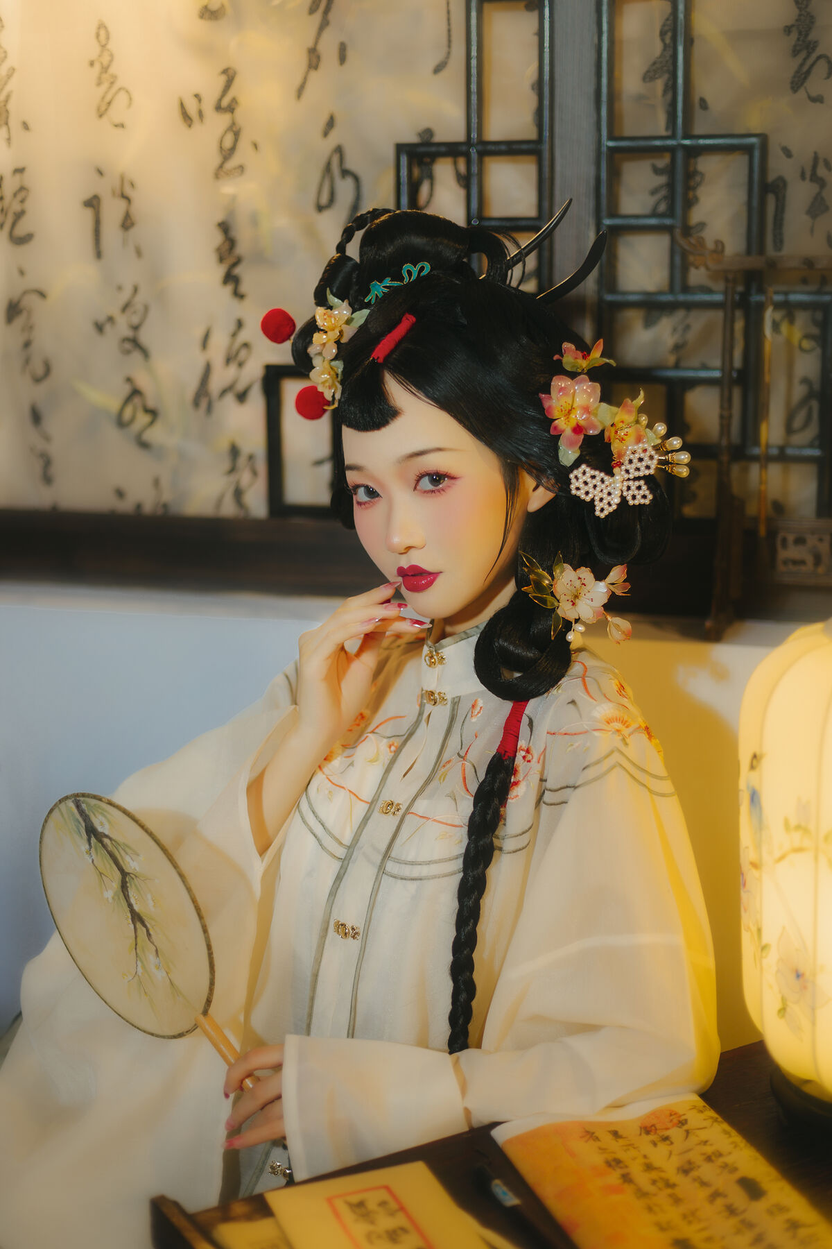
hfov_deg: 27.0
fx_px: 1733
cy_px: 624
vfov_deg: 39.6
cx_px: 416
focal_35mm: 50
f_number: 1.8
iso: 100
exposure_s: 1/125
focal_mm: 50
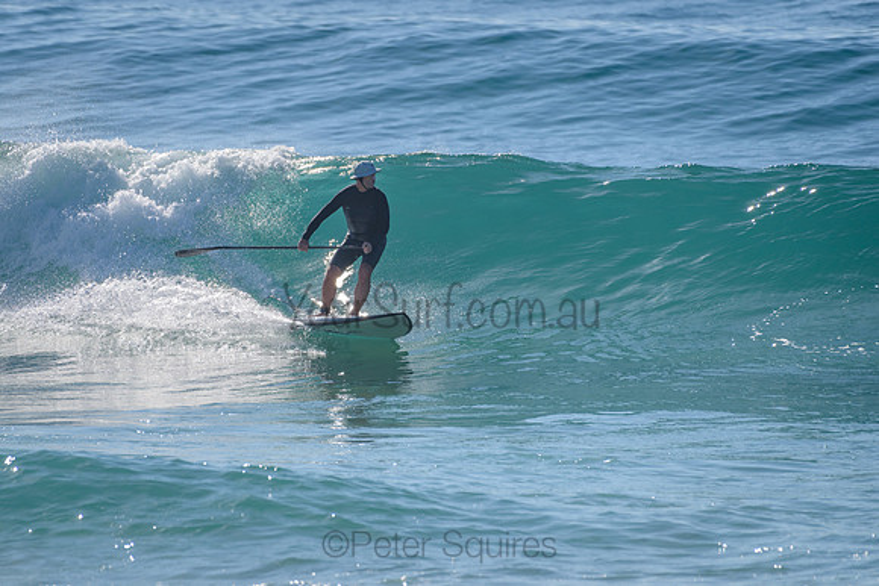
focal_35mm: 613
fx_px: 14966
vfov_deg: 2.2
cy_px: 263
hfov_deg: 3.4
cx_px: 340
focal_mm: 500
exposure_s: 1/2000
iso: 180
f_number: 5.6
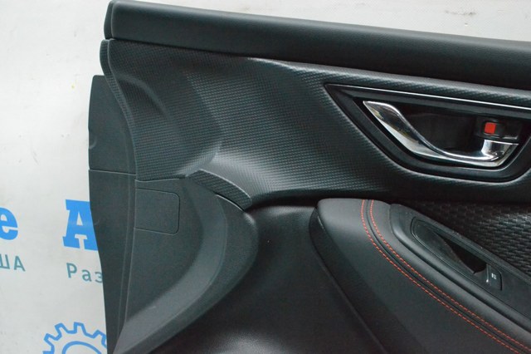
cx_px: 266
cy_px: 177
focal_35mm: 30
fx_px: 442
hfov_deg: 62.0
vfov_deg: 43.6
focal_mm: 20
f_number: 9
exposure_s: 1/160
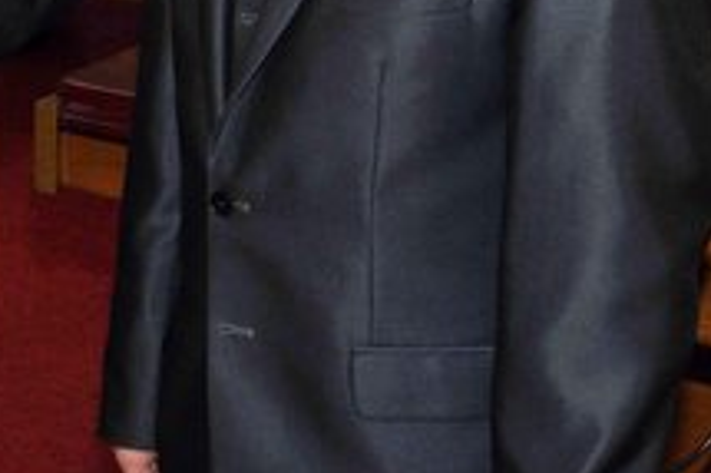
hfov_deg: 18.9
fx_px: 1973
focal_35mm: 100
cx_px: -218
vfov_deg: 13.3
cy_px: -103
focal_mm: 22
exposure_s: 1/60
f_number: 13
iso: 800
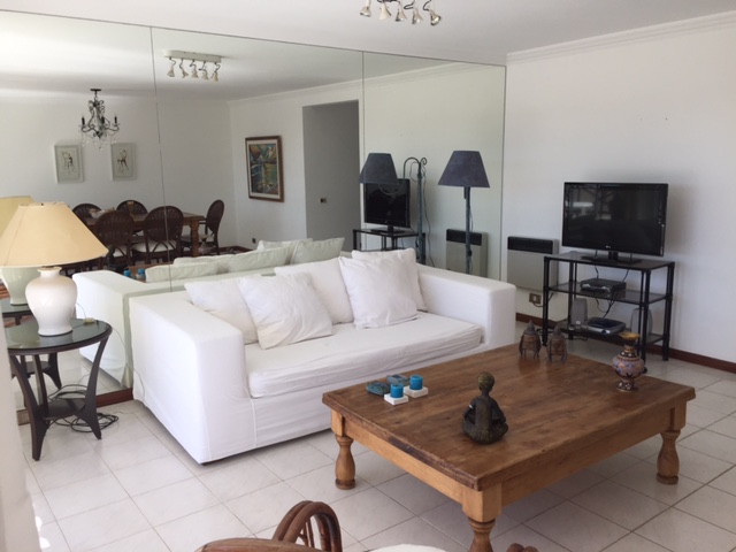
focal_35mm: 29
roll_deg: +0.3
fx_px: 617
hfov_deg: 61.7
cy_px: 276
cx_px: 368
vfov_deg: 48.2
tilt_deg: -10.0
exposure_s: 1/455
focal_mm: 4.15
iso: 32
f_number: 2.2
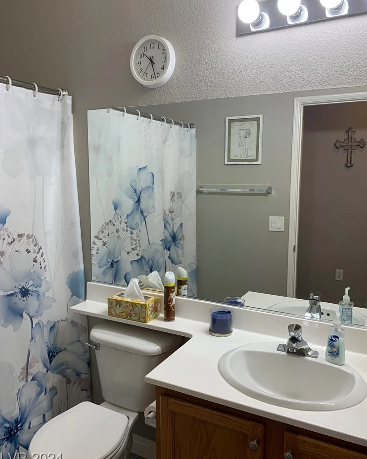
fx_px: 380
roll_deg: +0.4
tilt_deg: -5.6
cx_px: 186
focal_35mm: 28
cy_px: 219
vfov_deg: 62.2
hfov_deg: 51.5
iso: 64
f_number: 1.8
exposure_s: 1/60
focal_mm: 4.25
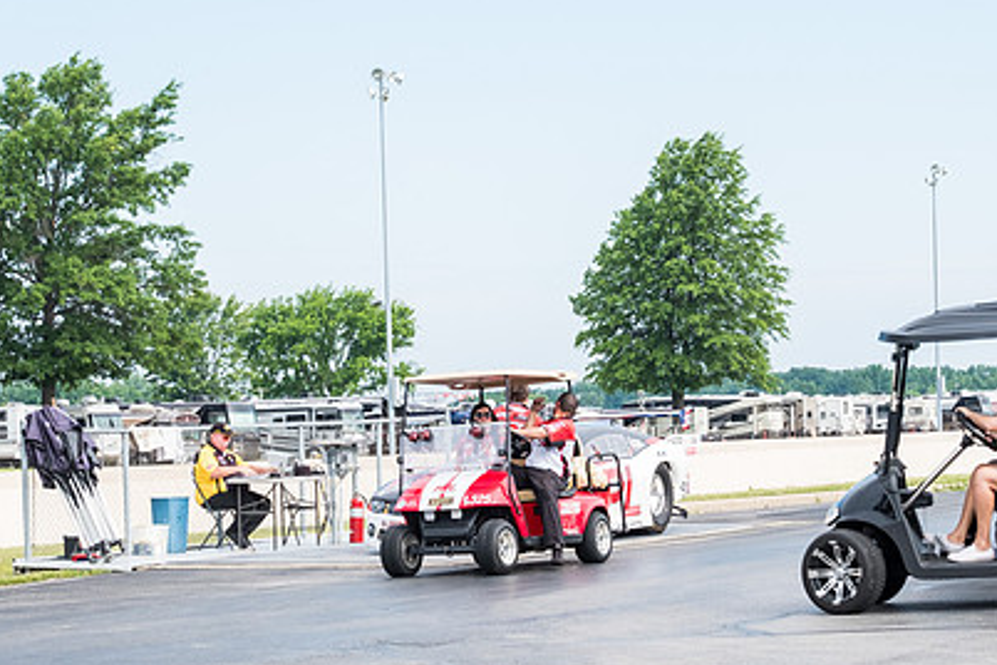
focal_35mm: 117
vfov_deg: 11.7
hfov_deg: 17.5
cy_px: 463
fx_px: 3240
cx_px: 454
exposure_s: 1/200
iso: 400
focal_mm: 54.1
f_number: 9
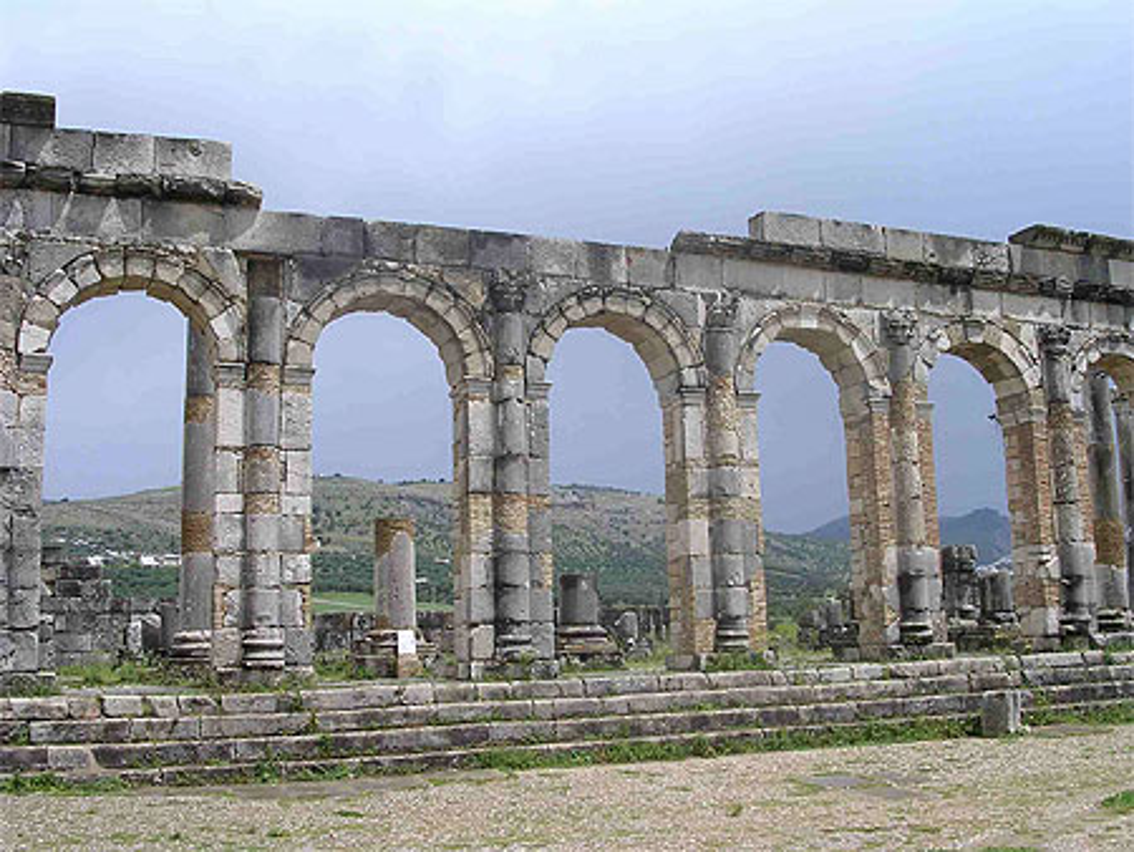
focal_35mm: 38
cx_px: 567
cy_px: 426
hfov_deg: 49.0
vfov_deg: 37.8
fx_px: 1246
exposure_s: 1/341
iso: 100
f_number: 5.6
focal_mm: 5.8
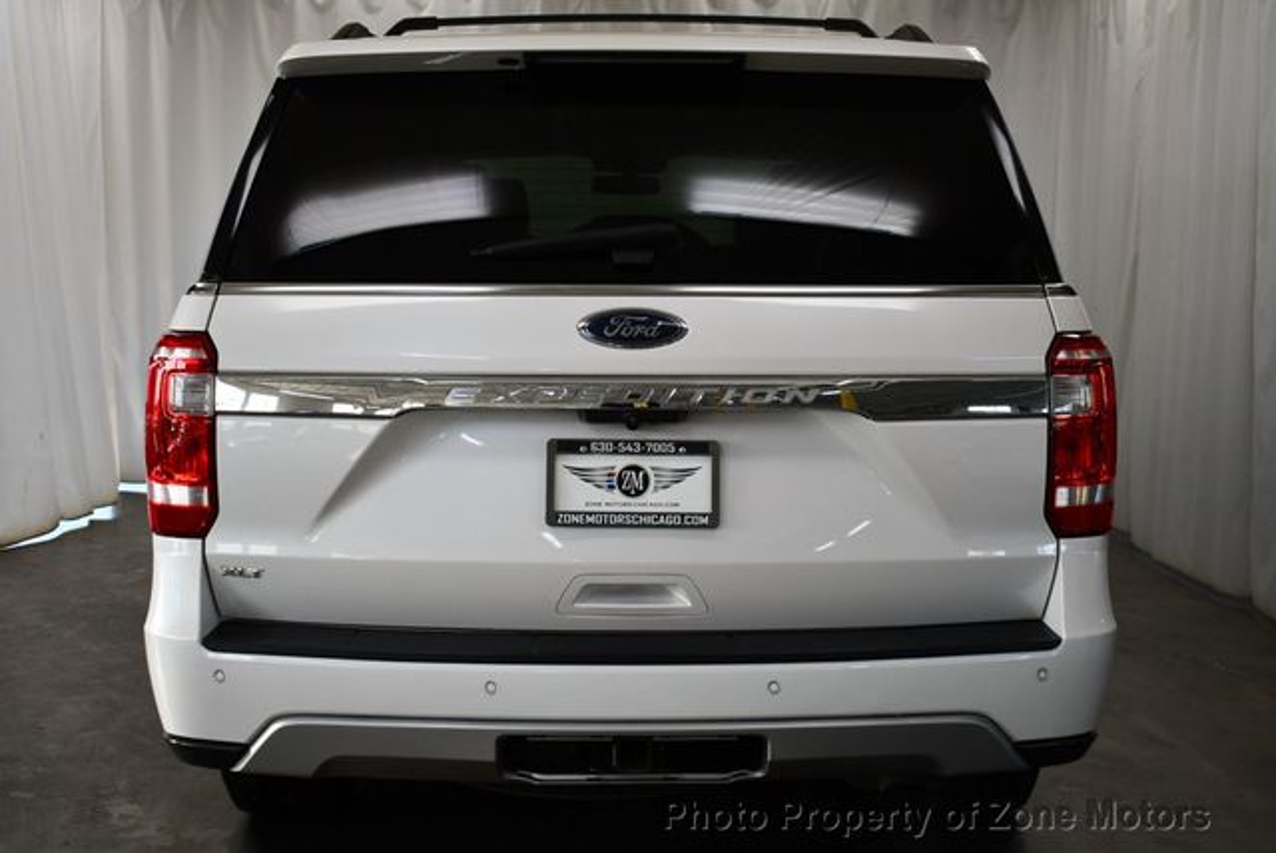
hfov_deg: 42.7
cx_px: 638
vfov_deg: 29.3
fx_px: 1632
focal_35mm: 46
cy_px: 426
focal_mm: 23
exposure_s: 1/250
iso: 500
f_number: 3.8
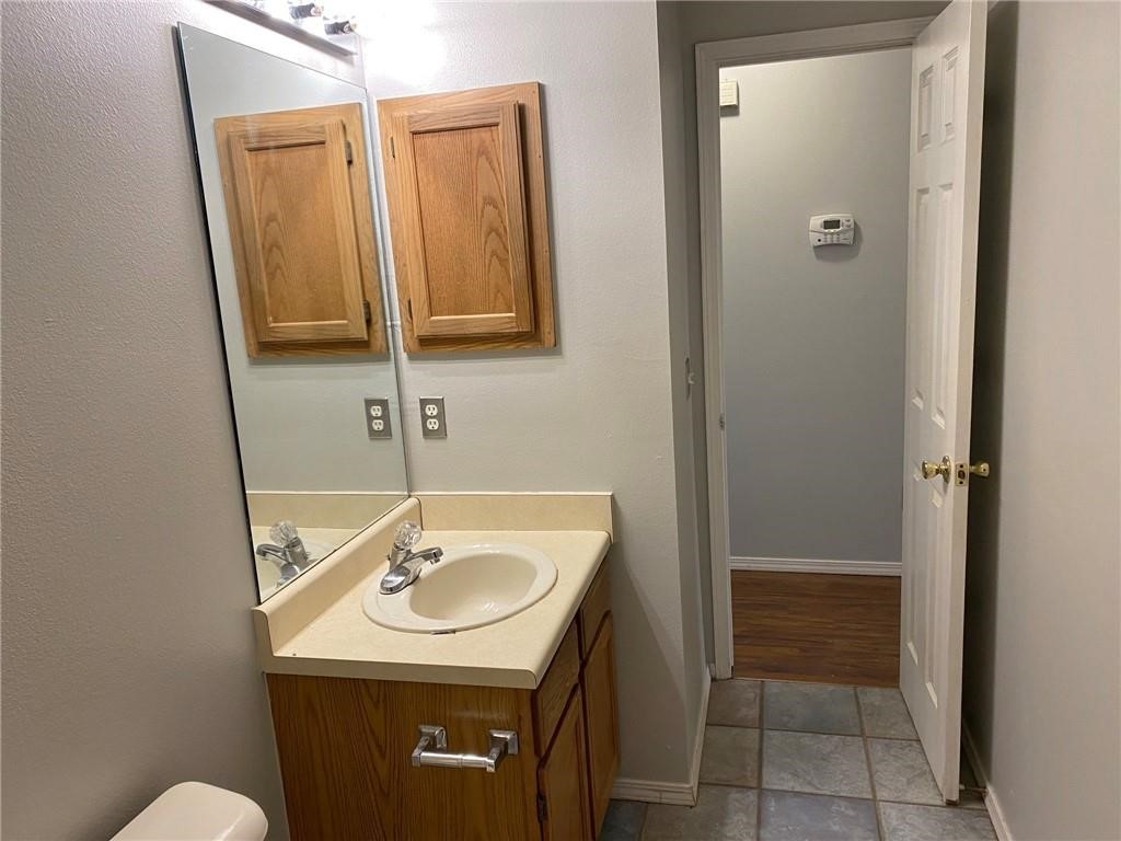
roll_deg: +4.3
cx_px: 560
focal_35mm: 26
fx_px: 842
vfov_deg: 53.1
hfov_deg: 67.3
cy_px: 420
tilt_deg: -12.2
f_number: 1.8
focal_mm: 4.25
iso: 160
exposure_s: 1/60
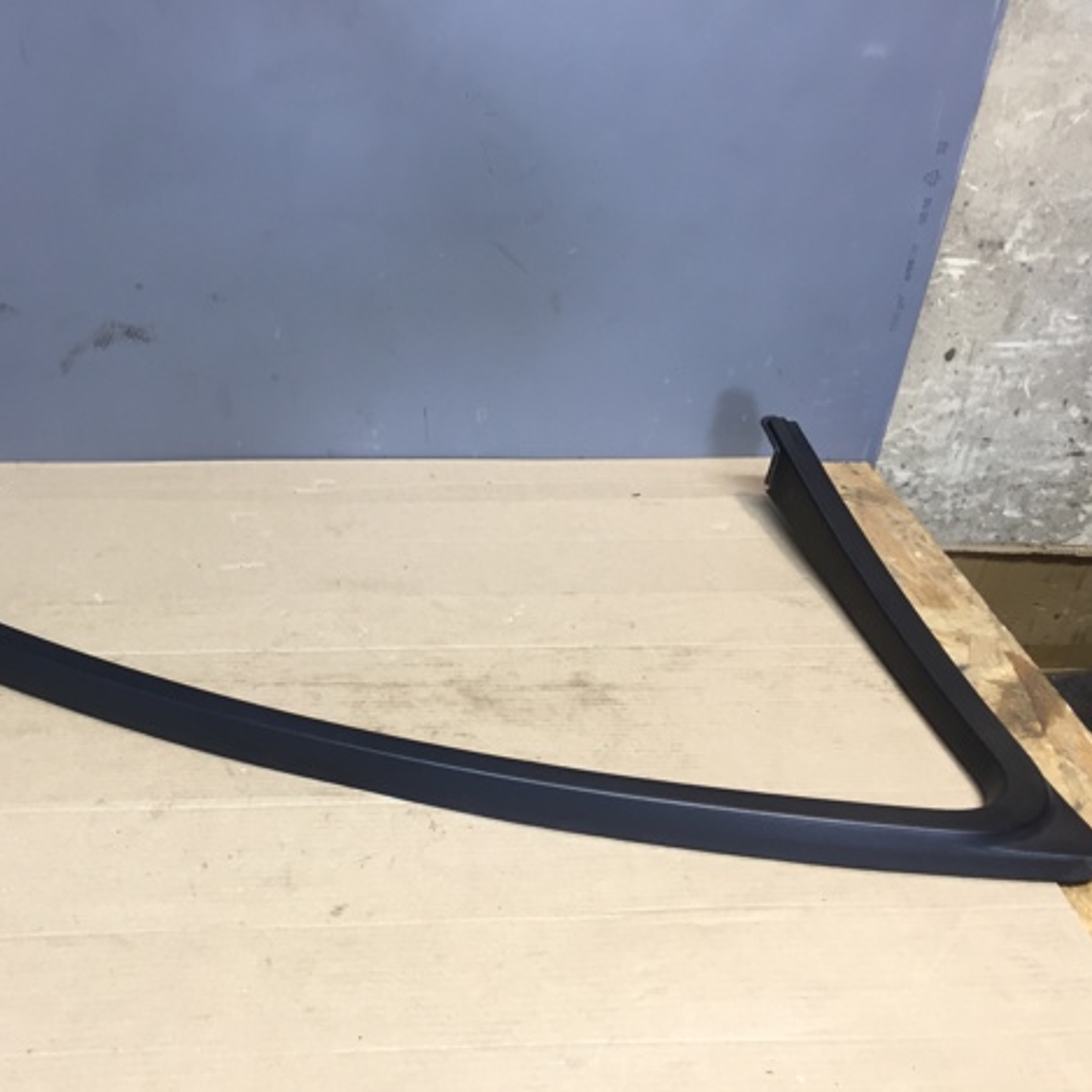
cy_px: 552
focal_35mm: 35
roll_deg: -3.8
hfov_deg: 46.8
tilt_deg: -31.3
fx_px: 1249
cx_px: 405
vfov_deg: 47.2
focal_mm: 4.15
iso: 80
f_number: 2.2
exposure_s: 1/33
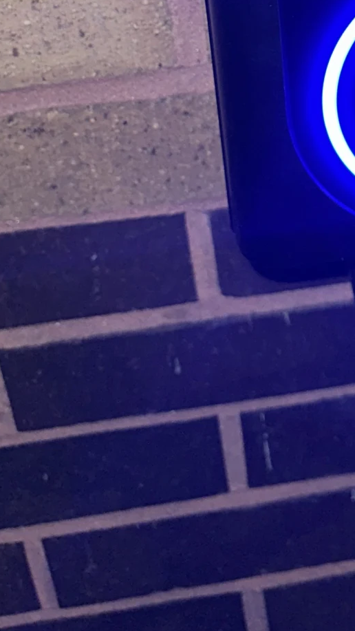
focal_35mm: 73
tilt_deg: -26.1
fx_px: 1221
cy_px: -178
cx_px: 482
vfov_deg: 25.2
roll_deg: -0.1
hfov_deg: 15.6
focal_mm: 6.86
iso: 64
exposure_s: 1/4
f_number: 1.78
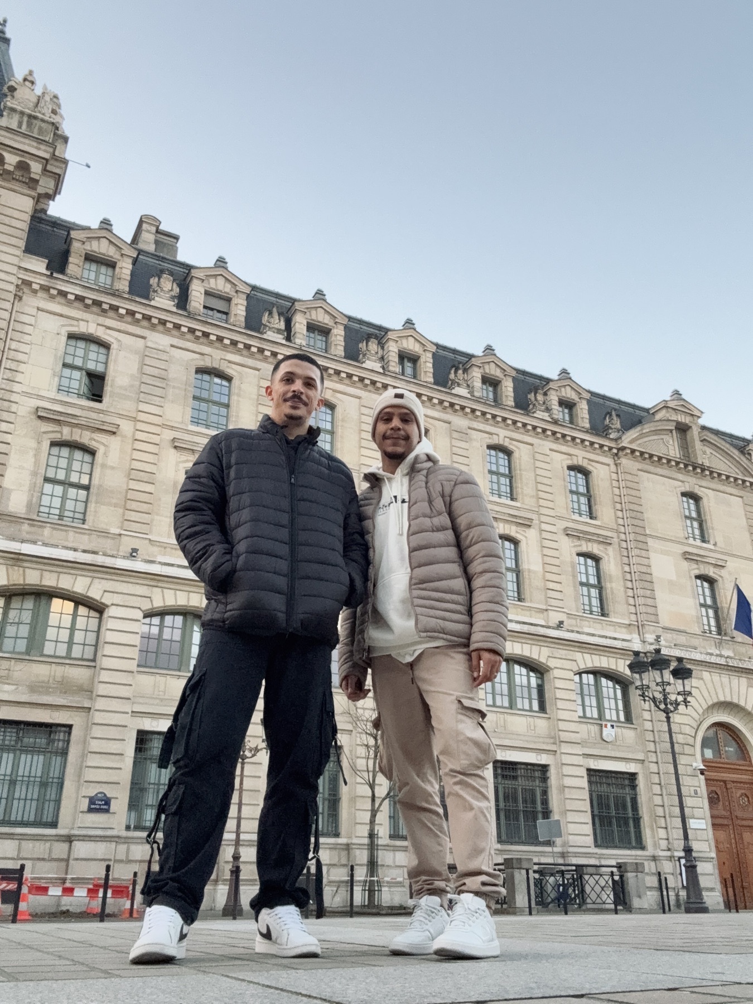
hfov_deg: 46.8
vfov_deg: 60.0
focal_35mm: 30
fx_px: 870
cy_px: 502
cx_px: 376
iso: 80
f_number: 1.9
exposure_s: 1/121
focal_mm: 2.69
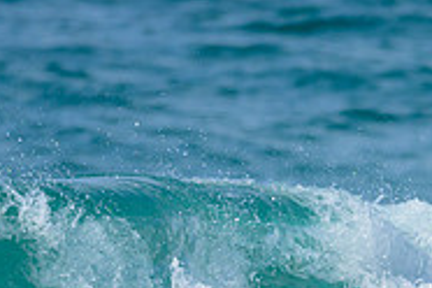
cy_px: 434
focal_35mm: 3439
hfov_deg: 0.6
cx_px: 430
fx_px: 41265
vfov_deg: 0.4
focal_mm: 800
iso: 250
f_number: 6.3
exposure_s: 1/2000
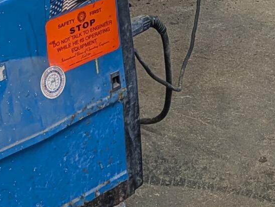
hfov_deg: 14.9
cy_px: -294
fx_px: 1042
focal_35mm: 131
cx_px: 254
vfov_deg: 9.9
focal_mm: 6.9
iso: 80
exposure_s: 1/120
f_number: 1.68
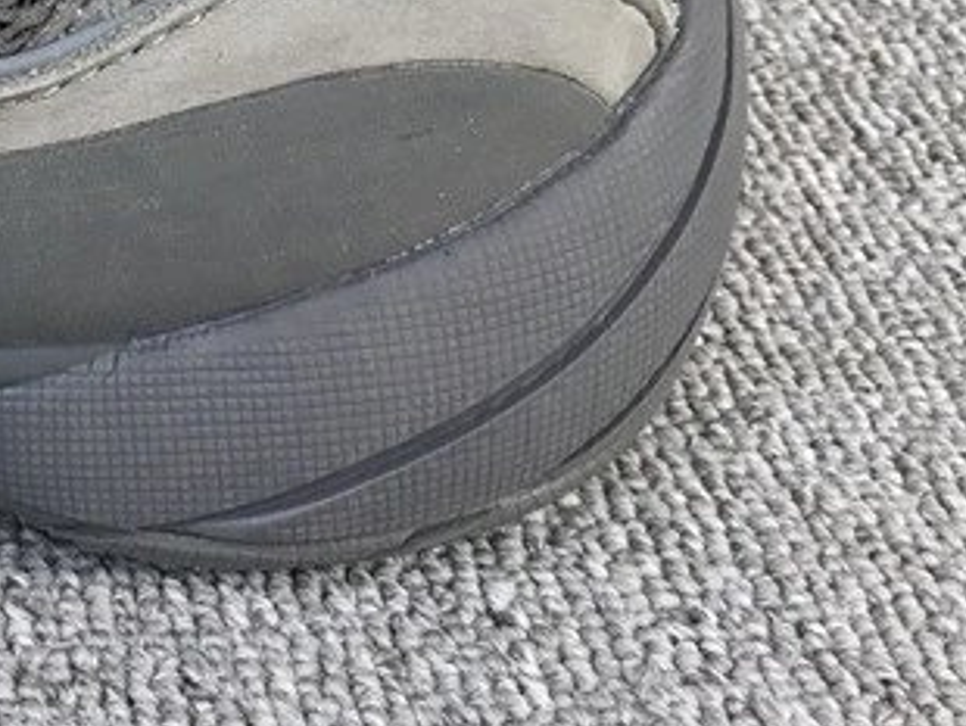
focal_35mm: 90
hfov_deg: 20.1
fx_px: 2514
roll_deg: -1.2
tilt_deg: -28.2
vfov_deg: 15.6
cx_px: -256
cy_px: -232
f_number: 2.4
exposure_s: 1/100
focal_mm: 3.3
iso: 25
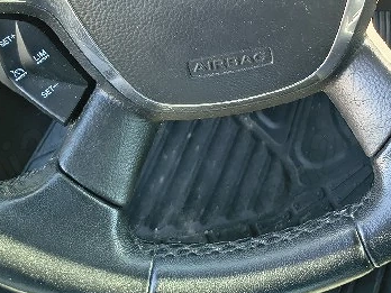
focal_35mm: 69
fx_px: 779
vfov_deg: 19.2
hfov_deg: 26.7
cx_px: 388
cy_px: -119
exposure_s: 1/100
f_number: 1.8
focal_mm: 5.56
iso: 144
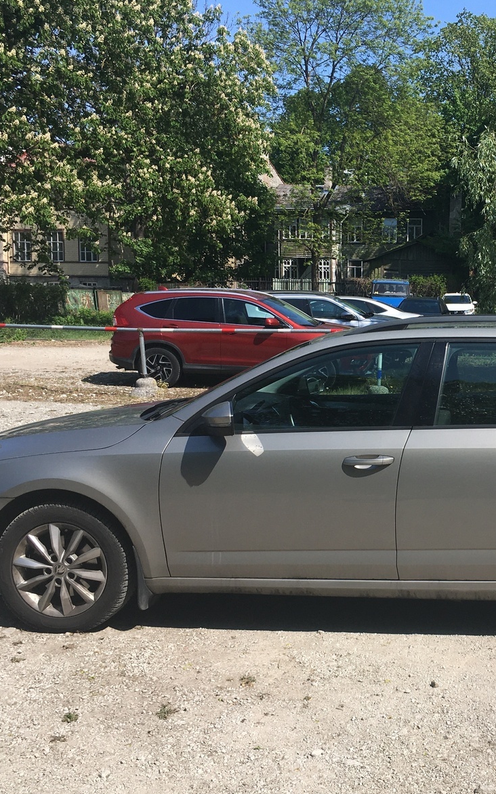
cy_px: 403
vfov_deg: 47.2
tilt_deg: -6.9
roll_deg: -2.6
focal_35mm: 42
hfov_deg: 29.5
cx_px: 433
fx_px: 908
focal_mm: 4.15
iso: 25
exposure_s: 1/1425
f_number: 2.2
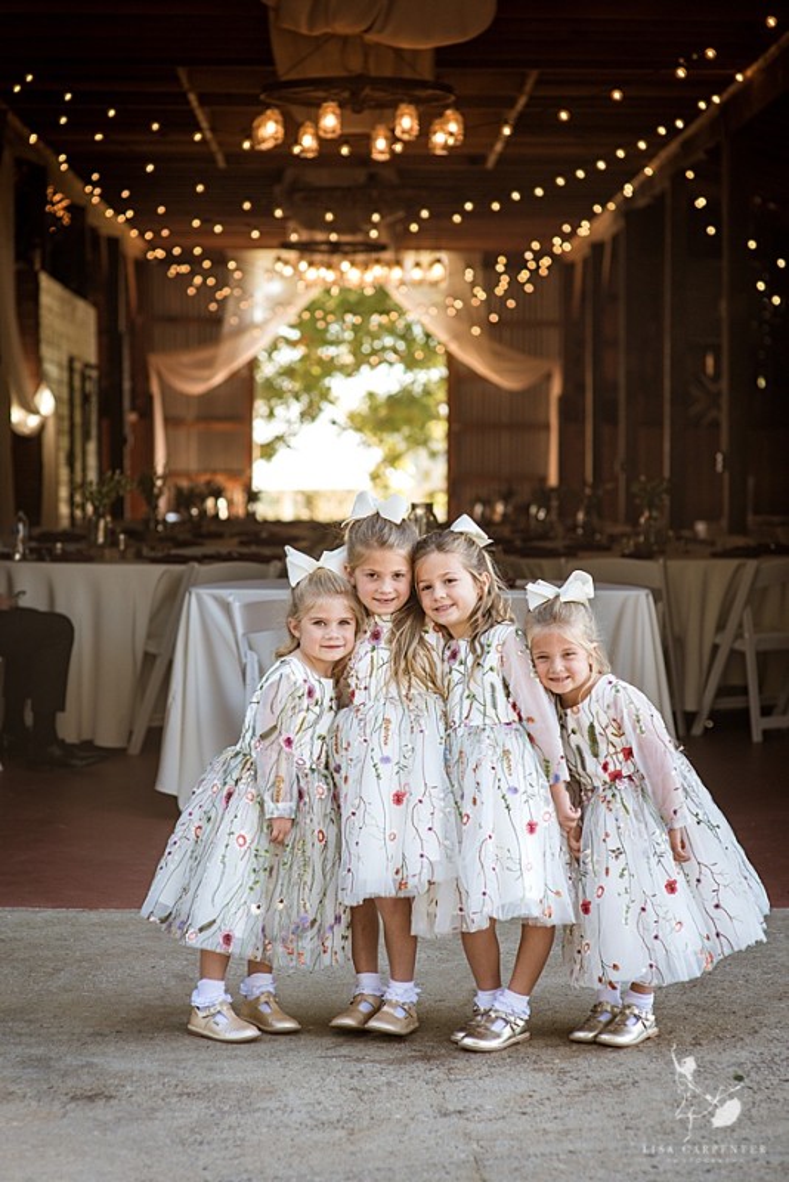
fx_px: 2792
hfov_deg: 16.1
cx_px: 394
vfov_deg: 23.9
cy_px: 591
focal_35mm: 85
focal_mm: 85
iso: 200
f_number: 3.2
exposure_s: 1/320
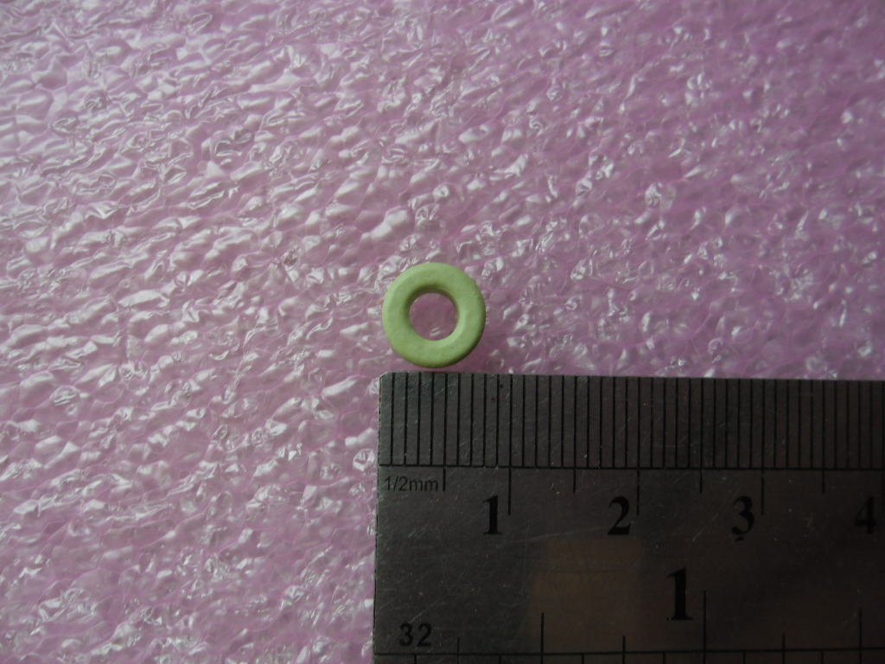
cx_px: 442
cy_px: 332
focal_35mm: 27
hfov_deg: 65.3
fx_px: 690
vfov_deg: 51.4
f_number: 3.5
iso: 100
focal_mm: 4.9
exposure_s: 1/90
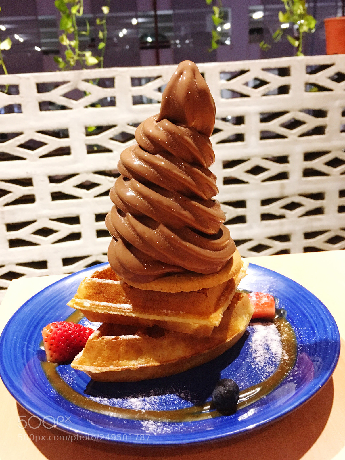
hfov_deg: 48.2
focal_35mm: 29
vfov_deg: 61.7
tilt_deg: -15.5
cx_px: 172
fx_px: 385
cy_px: 230
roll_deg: +2.4
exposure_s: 1/25
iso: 200
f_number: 2.2
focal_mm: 4.15
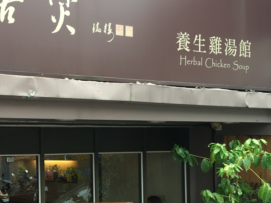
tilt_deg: +0.9
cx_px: 3
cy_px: 153
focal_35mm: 68
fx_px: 532
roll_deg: +0.4
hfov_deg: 27.0
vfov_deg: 21.4
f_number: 2.2
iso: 25
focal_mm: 4.15
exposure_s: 1/60
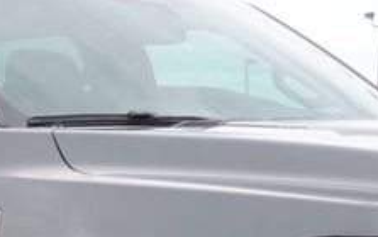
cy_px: 415
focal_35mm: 161
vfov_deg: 7.9
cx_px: 86
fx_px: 1664
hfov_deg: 12.9
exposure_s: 1/125
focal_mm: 23
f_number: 5.6
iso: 100
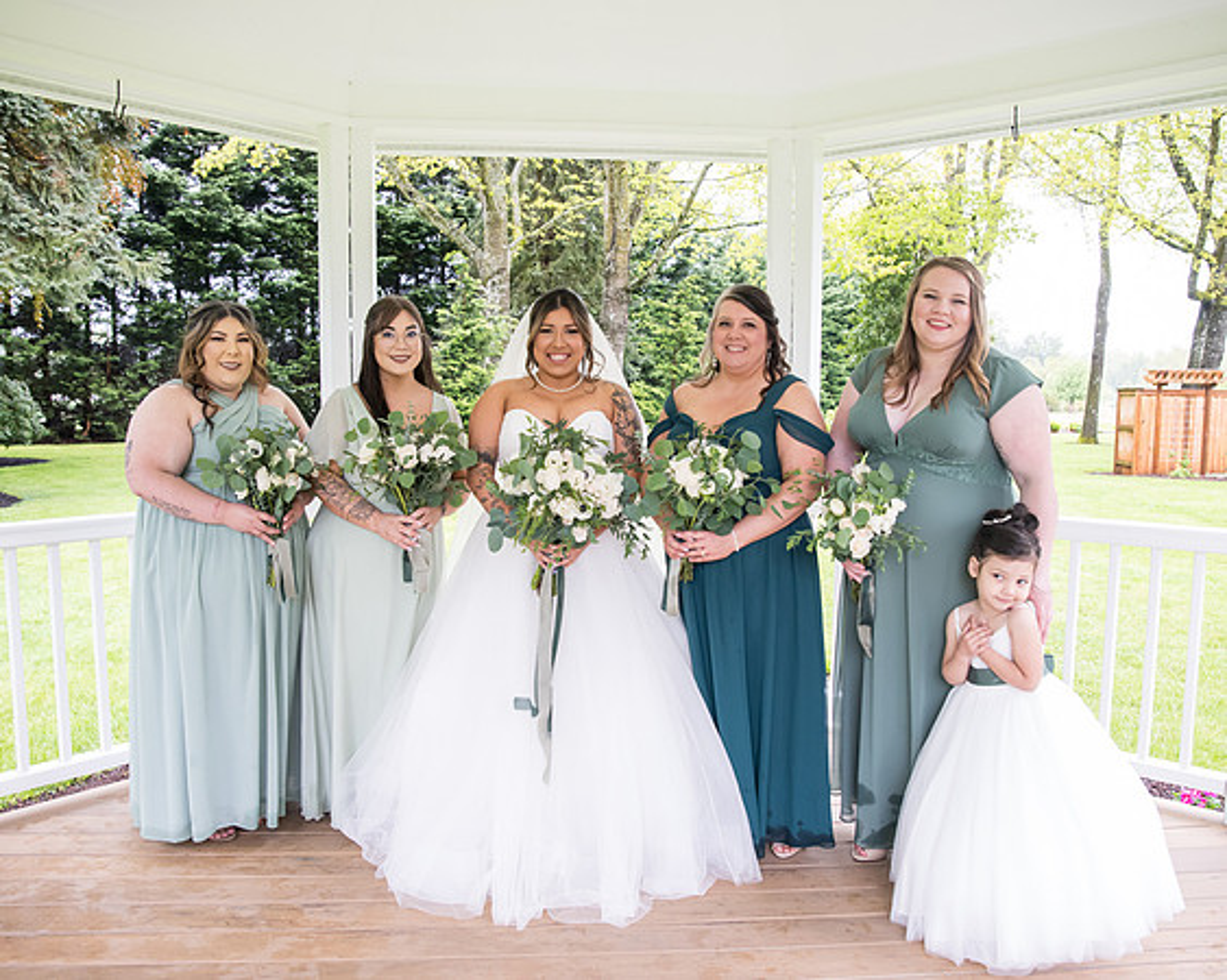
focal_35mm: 27
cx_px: 614
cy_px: 490
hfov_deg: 64.0
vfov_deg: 53.1
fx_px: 981
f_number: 4
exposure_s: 1/400
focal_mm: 24
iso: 1600
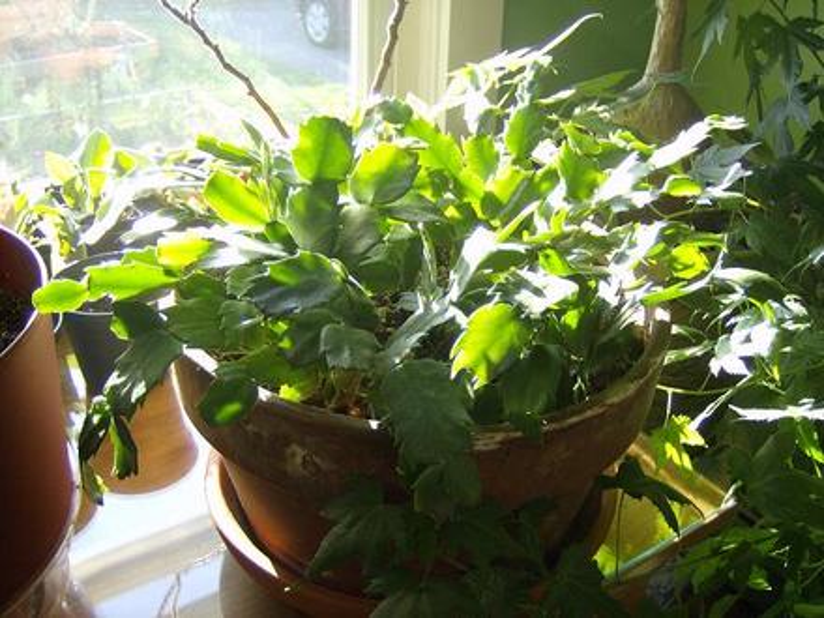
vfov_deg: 39.7
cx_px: 412
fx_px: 857
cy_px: 309
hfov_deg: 51.4
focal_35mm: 36
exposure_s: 1/64
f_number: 2.8
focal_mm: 6
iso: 167
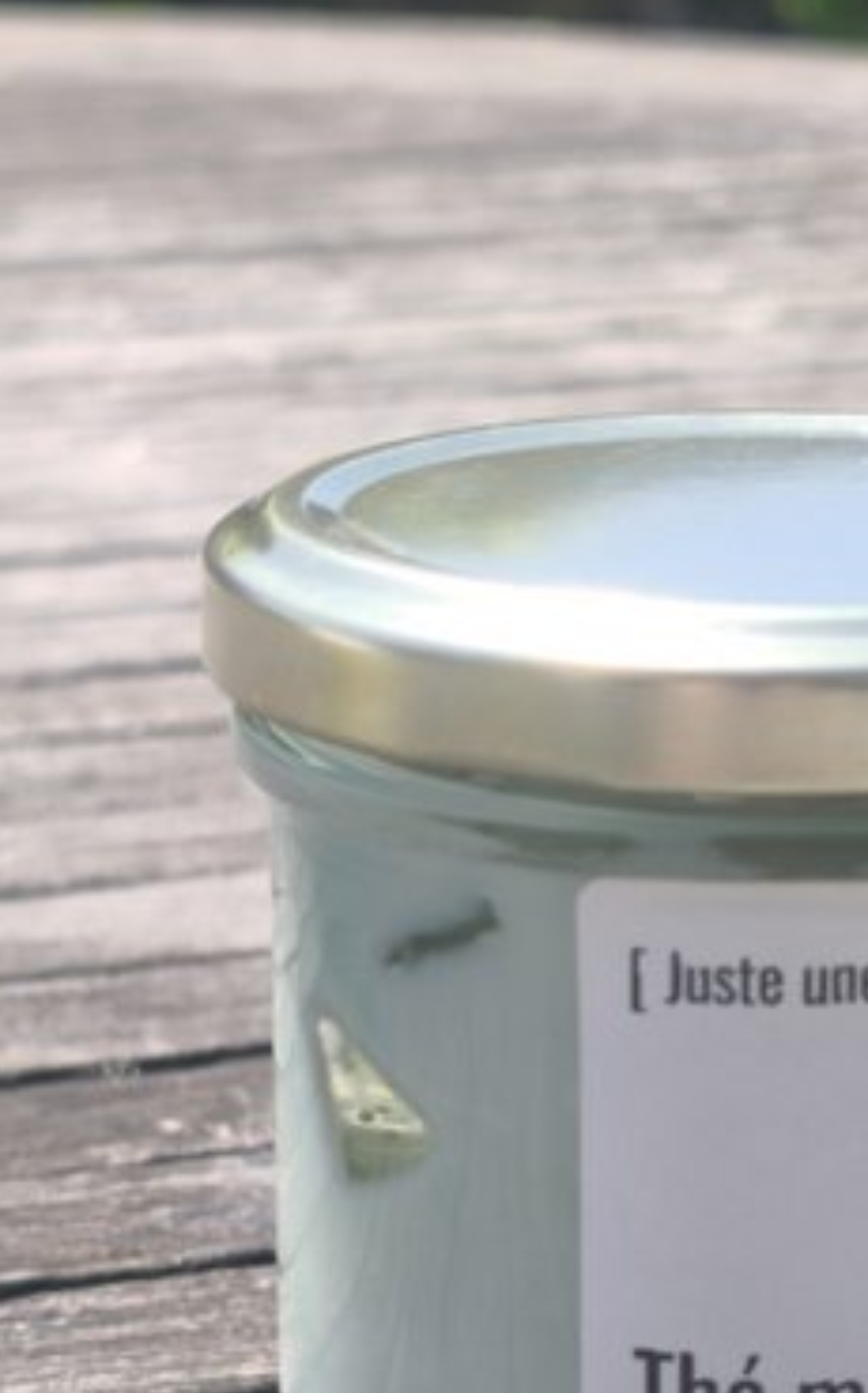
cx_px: 800
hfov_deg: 9.4
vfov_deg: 15.0
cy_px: 1159
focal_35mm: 138
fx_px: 5233
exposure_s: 1/1046
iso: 50
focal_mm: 6.57
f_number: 1.6
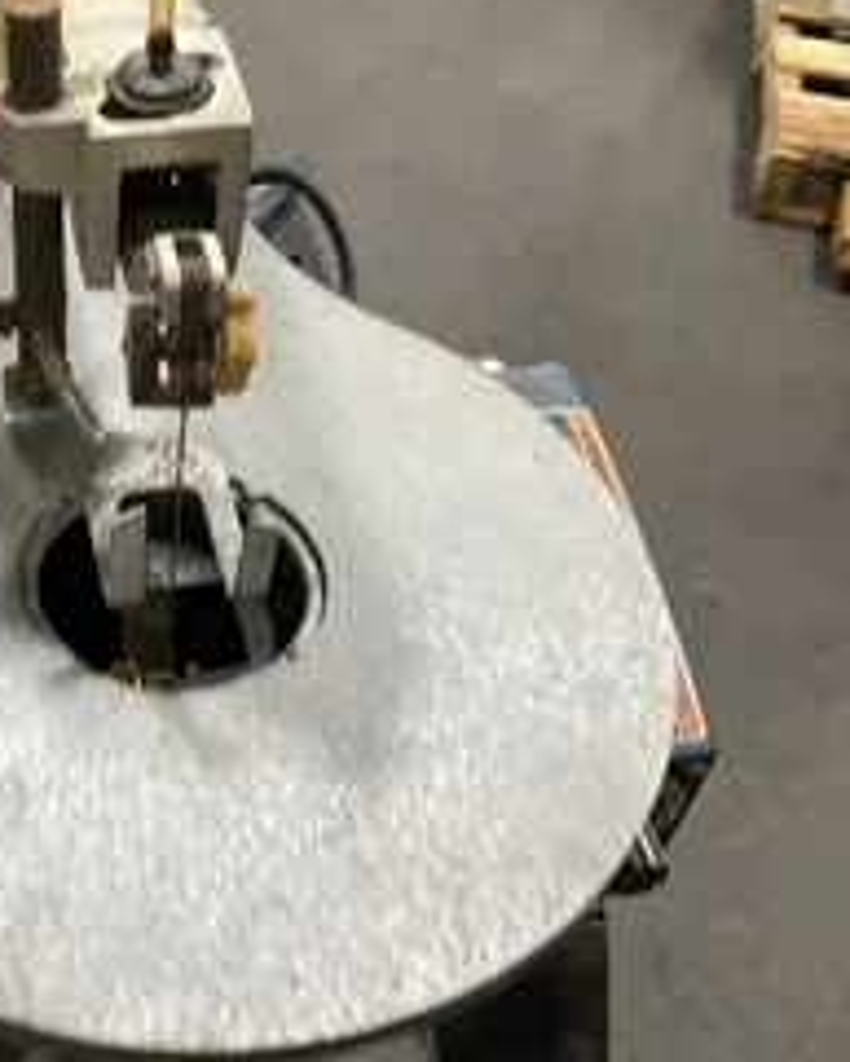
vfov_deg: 39.5
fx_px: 1477
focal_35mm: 47
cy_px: 529
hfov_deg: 30.9
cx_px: 110
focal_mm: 3
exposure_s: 1/40
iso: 200
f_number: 1.8
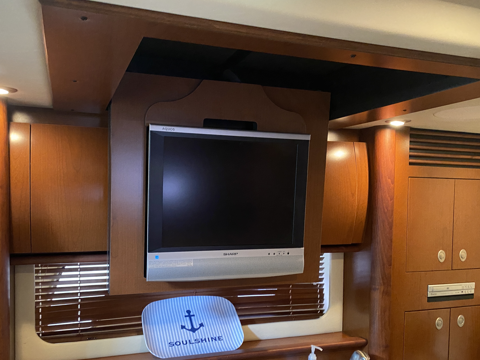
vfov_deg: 45.3
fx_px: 430
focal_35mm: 31
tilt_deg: +0.5
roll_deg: -0.7
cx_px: 222
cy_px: 210
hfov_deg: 58.3
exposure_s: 1/30
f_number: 1.8
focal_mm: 4.25
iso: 640
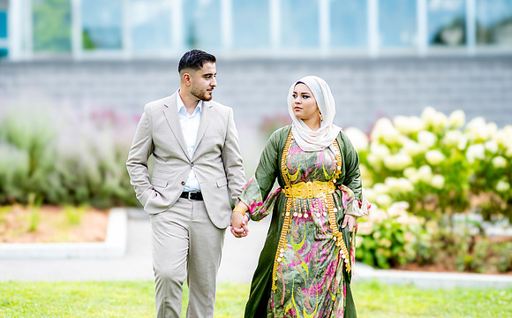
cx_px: 228
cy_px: 158
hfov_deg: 21.3
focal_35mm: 98
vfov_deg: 13.3
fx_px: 1362
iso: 100
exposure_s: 1/2500
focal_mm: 85
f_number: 1.4
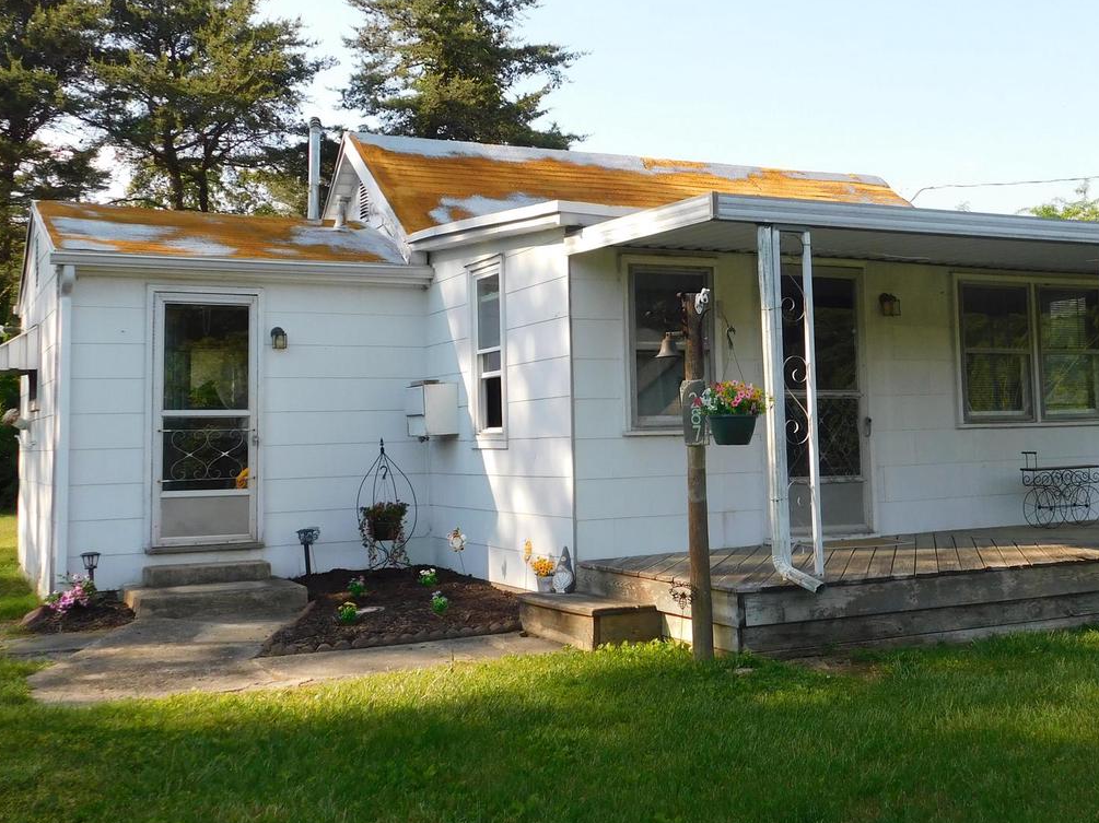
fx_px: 1365
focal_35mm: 43
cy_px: 324
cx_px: 710
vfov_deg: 33.5
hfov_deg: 43.4
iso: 125
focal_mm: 5.3
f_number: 3.2
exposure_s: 1/500
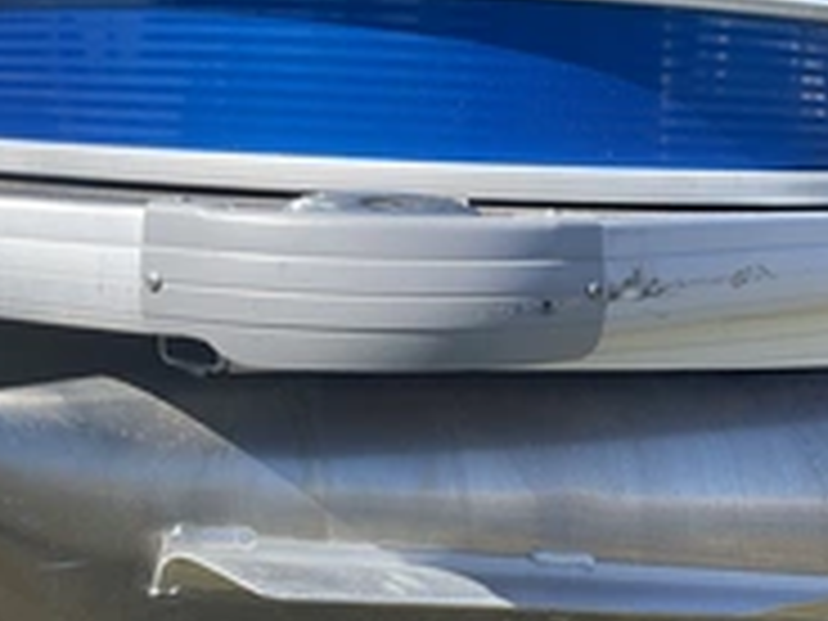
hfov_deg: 29.7
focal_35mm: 63
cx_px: 706
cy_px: 450
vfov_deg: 23.1
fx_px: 1507
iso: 25
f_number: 1.8
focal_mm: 3
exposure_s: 1/855
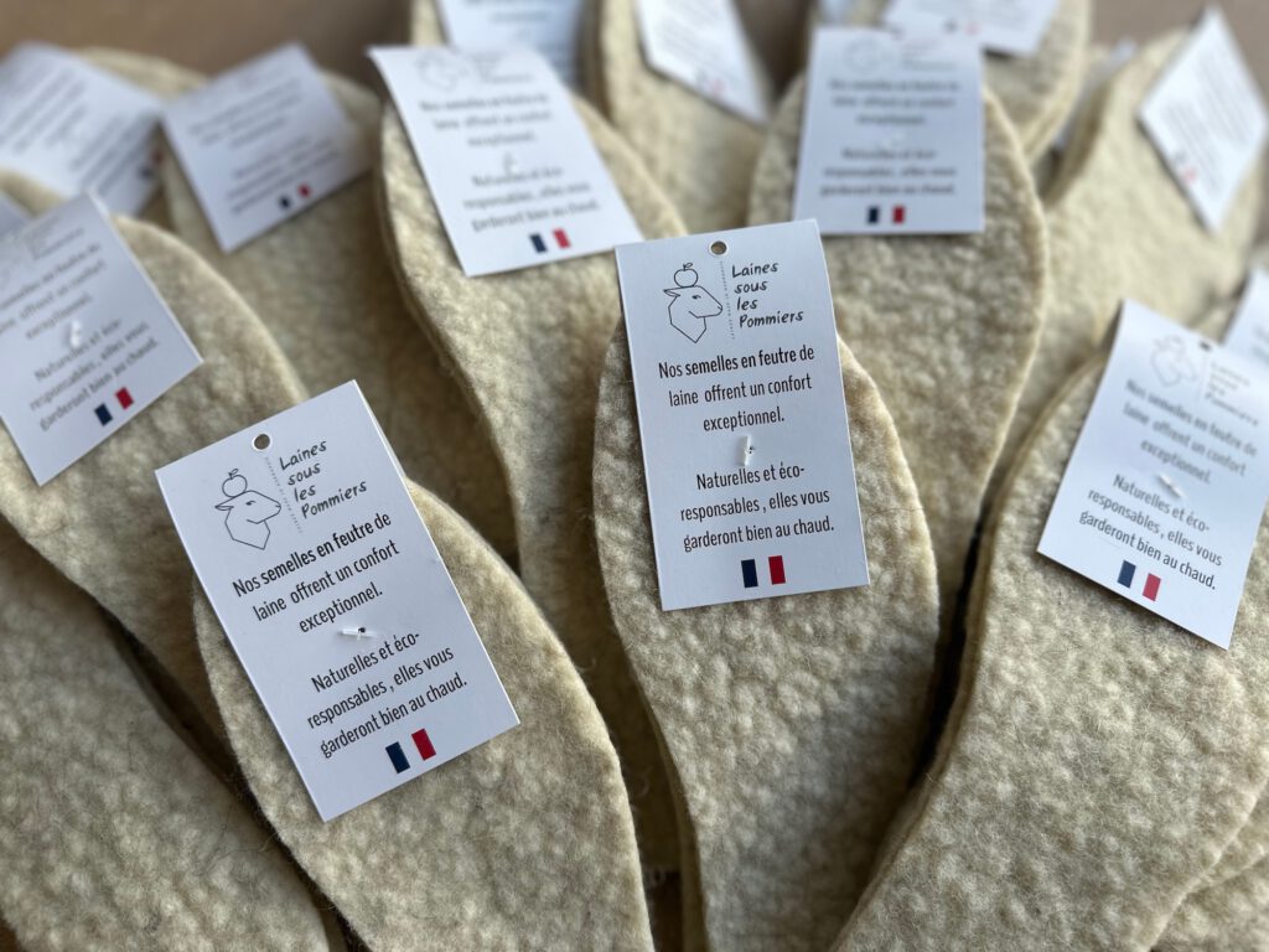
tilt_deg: -67.6
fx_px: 880
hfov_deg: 71.6
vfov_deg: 56.8
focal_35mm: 24
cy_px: 476
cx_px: 634
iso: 80
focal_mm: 6.86
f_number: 1.78
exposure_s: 1/301
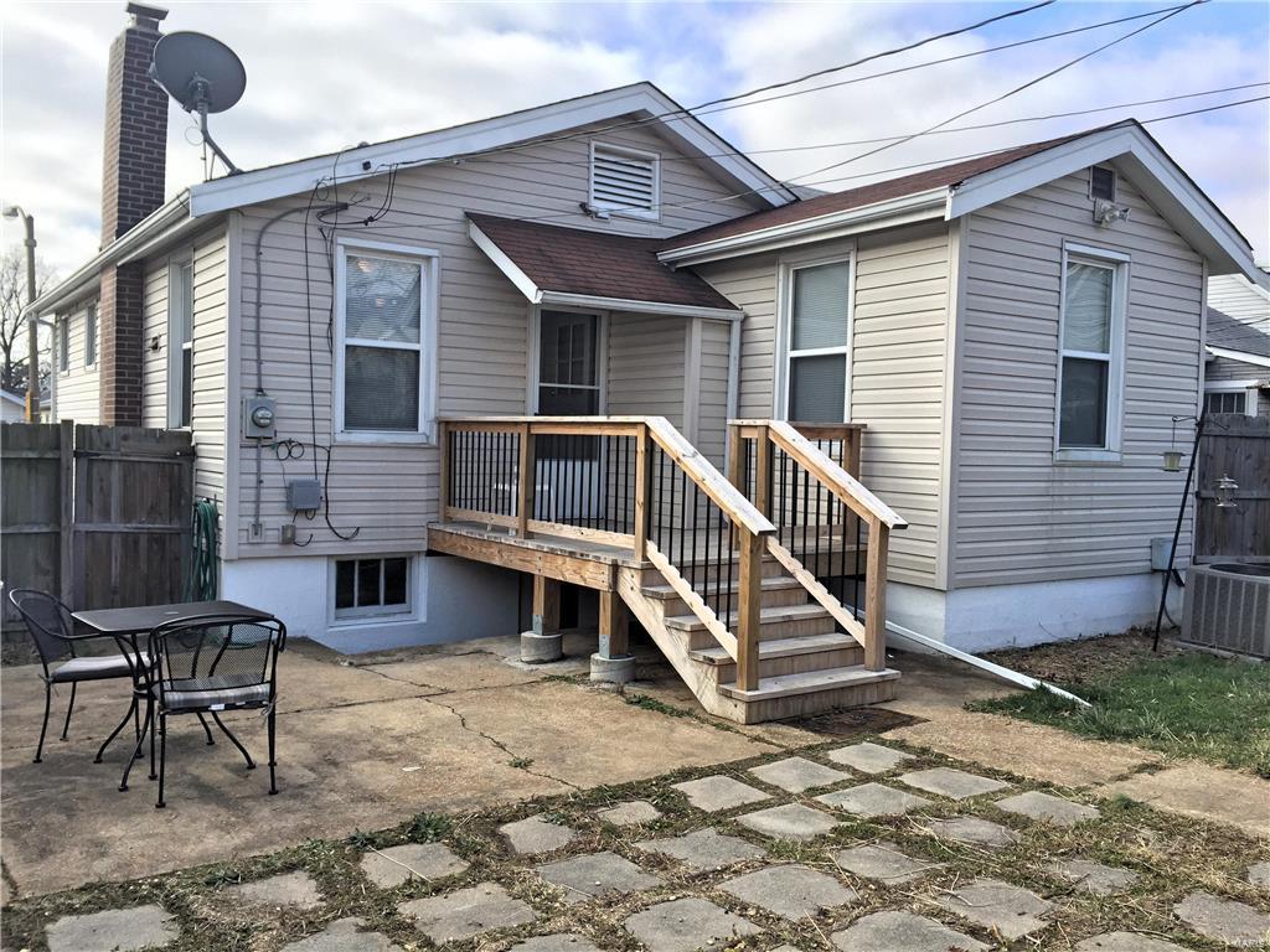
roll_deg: -0.9
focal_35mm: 29
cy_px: 476
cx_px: 635
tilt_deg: -1.3
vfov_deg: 48.2
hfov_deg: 61.7
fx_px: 1064
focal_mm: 4.15
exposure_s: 1/760
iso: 32
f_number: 2.2
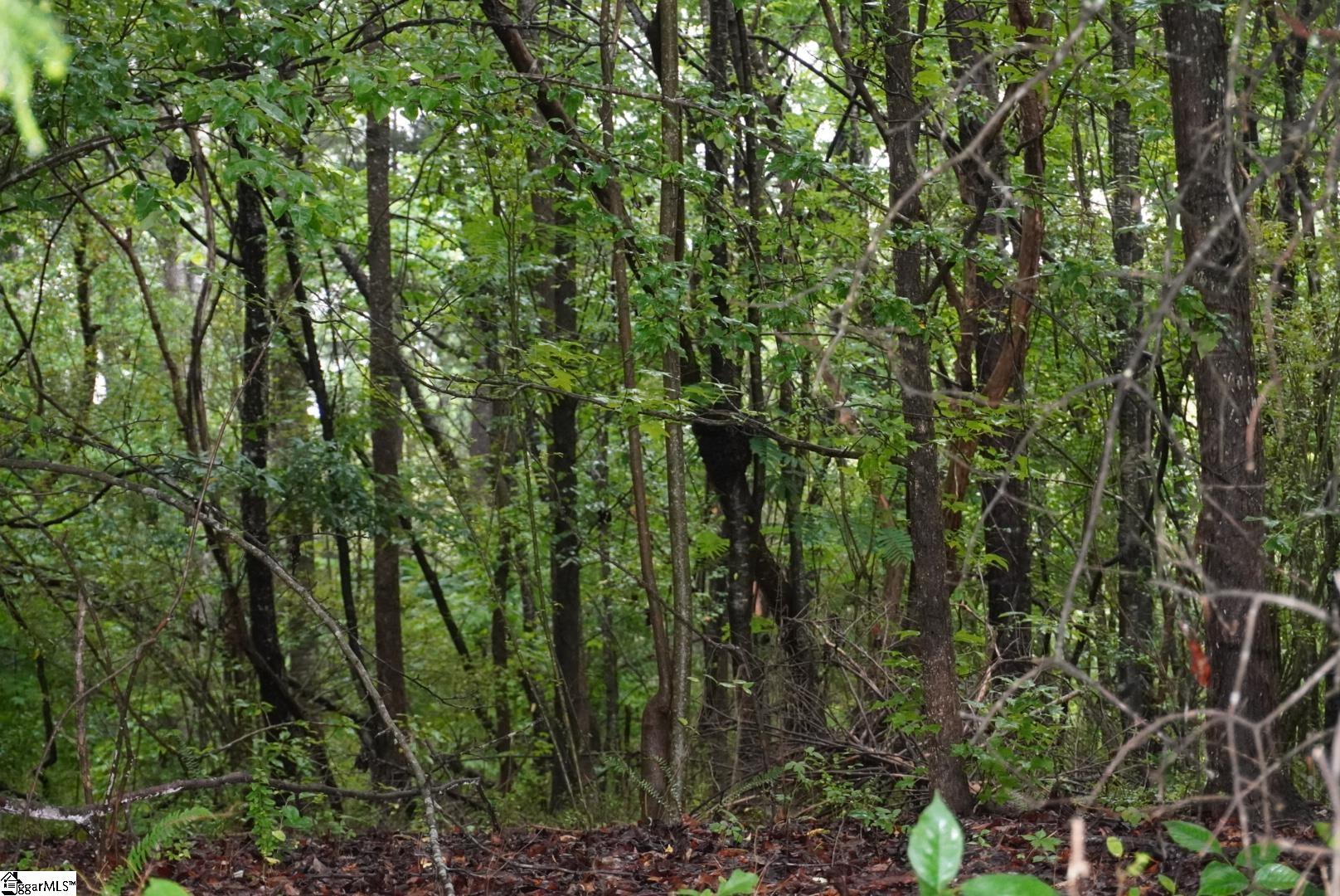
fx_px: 2794
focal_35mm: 75
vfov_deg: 18.2
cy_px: 448
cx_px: 670
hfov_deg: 27.0
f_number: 5.6
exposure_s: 1/160
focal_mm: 50
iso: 4000
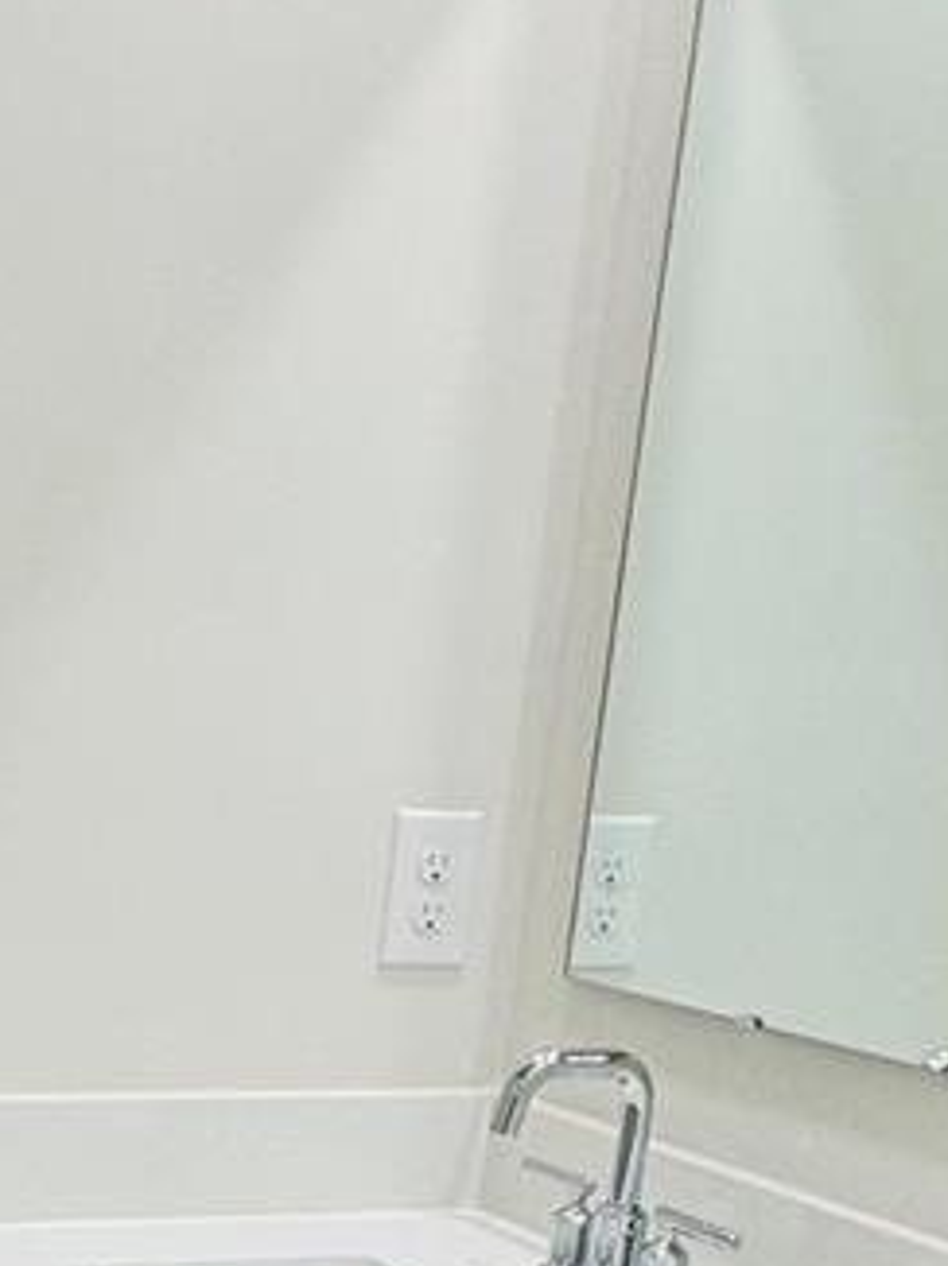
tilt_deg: -19.3
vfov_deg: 26.7
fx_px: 2413
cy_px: 1441
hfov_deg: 21.2
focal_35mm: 66
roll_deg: -2.4
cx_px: -74
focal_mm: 2.22
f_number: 2.2
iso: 160
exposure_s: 1/120
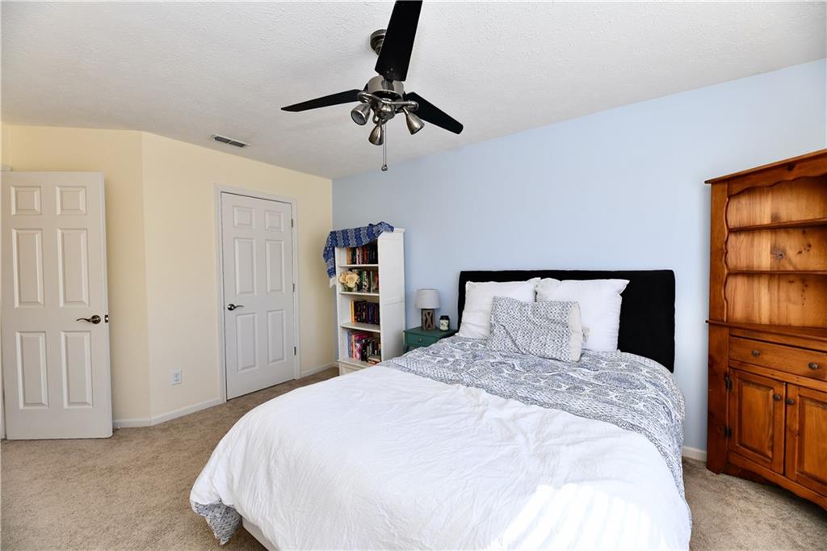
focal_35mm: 14
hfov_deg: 104.3
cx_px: 414
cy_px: 276
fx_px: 321
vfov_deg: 81.2
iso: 640
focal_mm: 14
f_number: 8
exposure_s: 1/250
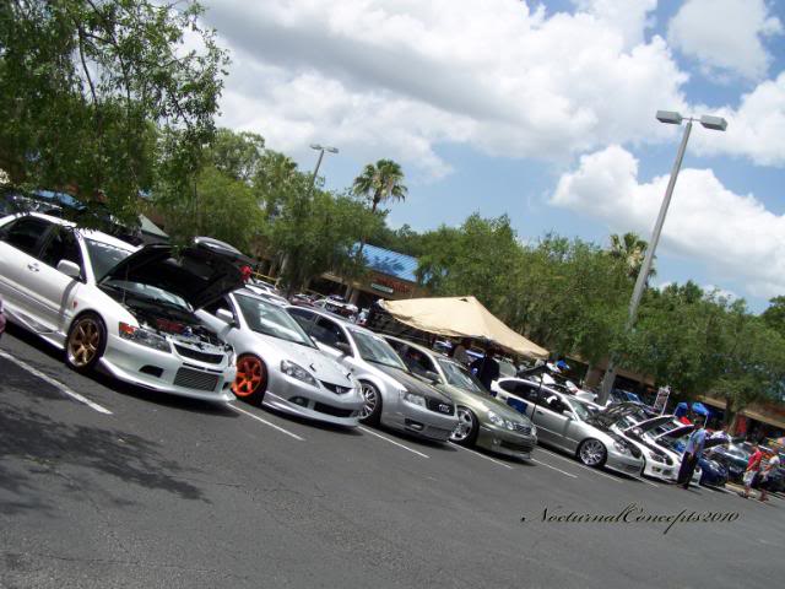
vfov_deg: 37.7
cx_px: 392
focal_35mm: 38
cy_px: 294
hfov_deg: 49.0
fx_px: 862
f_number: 4
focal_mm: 6.3
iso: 64
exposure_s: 1/640
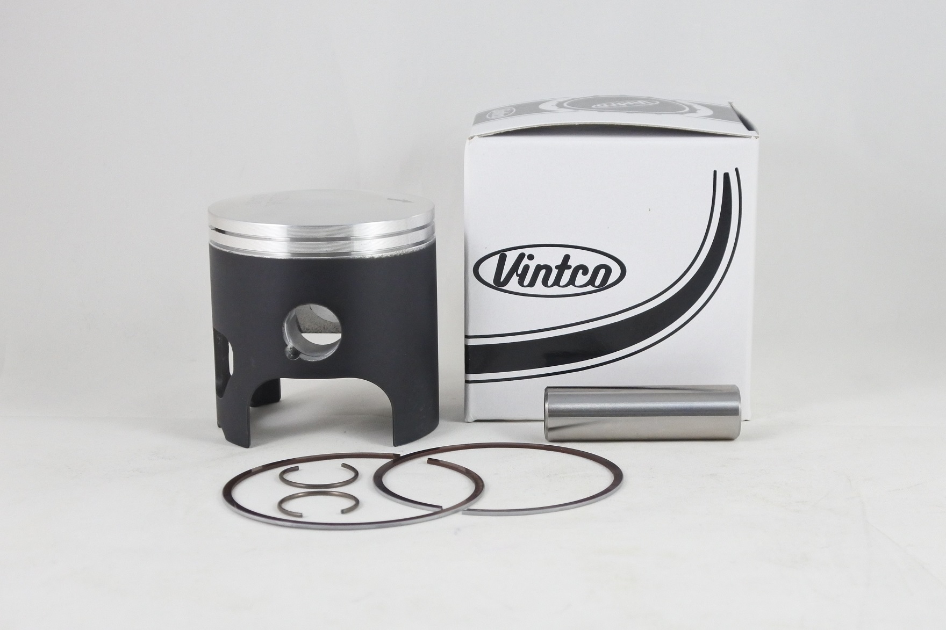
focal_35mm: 48
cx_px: 473
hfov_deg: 41.1
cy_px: 315
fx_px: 1261
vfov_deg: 28.1
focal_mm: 18
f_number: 4.5
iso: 720
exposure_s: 1/125
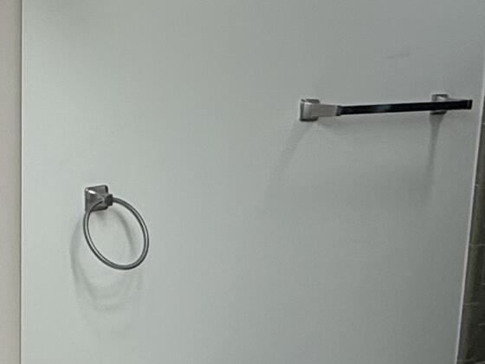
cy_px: 377
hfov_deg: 24.5
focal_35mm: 75
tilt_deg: -14.7
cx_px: -31
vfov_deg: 19.0
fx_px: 1051
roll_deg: +0.3
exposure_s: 1/120
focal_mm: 2.22
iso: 80
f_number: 2.2
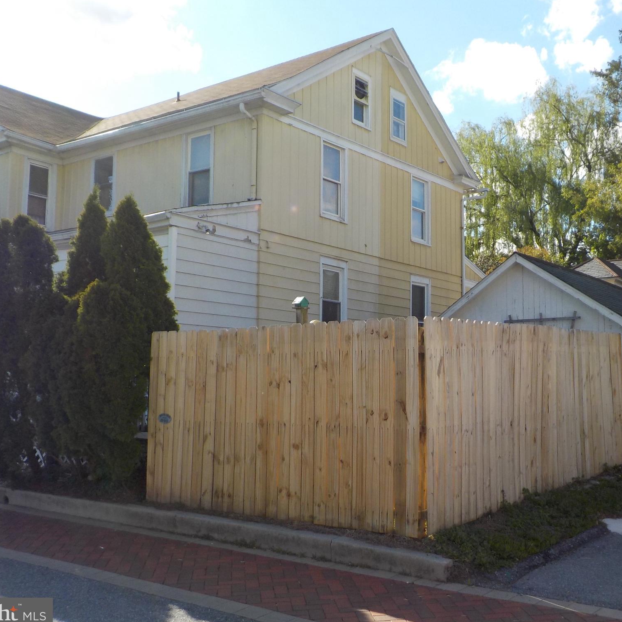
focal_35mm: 36
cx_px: 372
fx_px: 732
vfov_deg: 46.0
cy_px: 315
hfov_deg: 45.8
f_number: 3.3
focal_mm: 4.1
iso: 125
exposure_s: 1/800
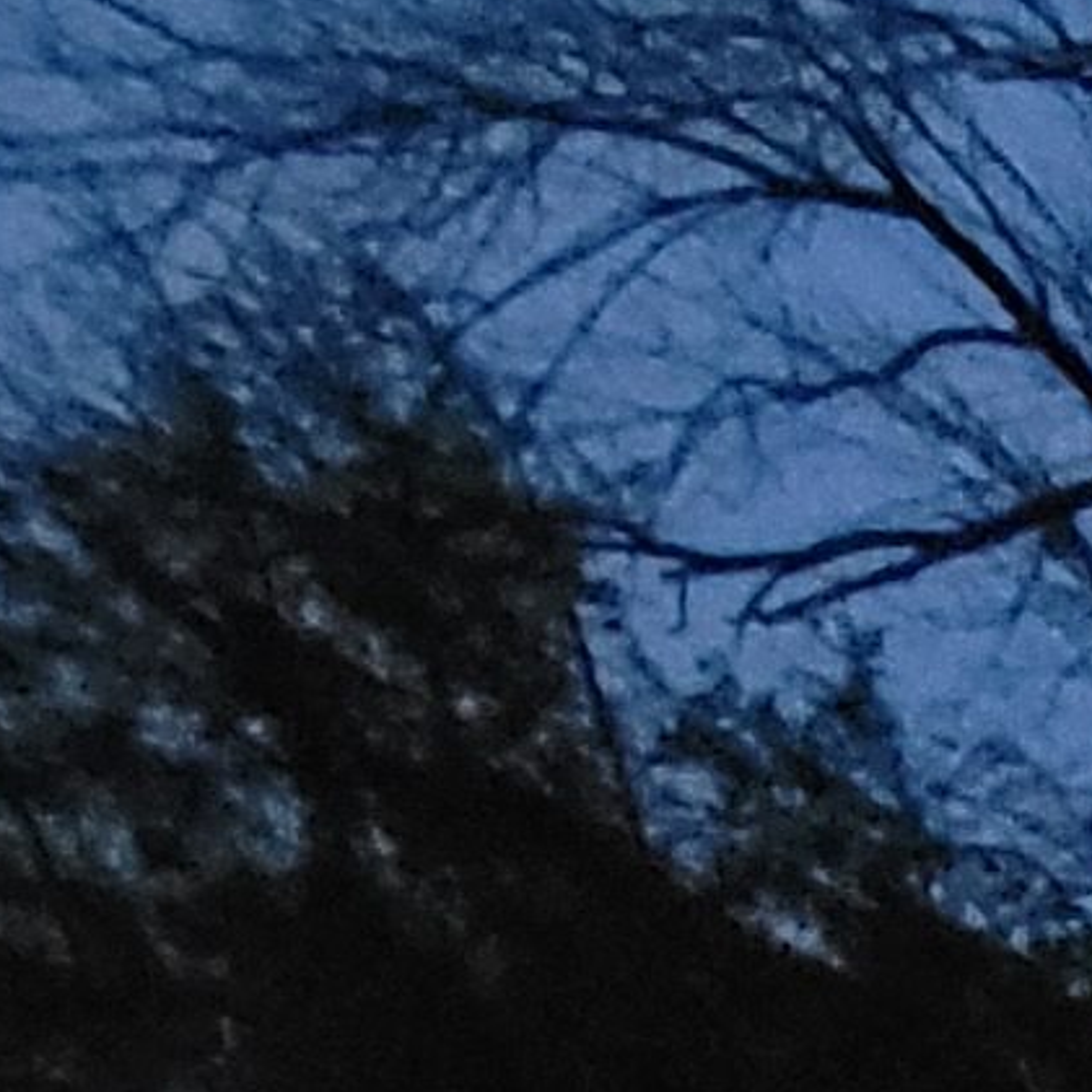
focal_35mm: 110
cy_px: 3133
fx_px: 3926
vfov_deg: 11.1
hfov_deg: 8.1
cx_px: 4407
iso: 1250
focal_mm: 2.2
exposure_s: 1/24
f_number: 2.2
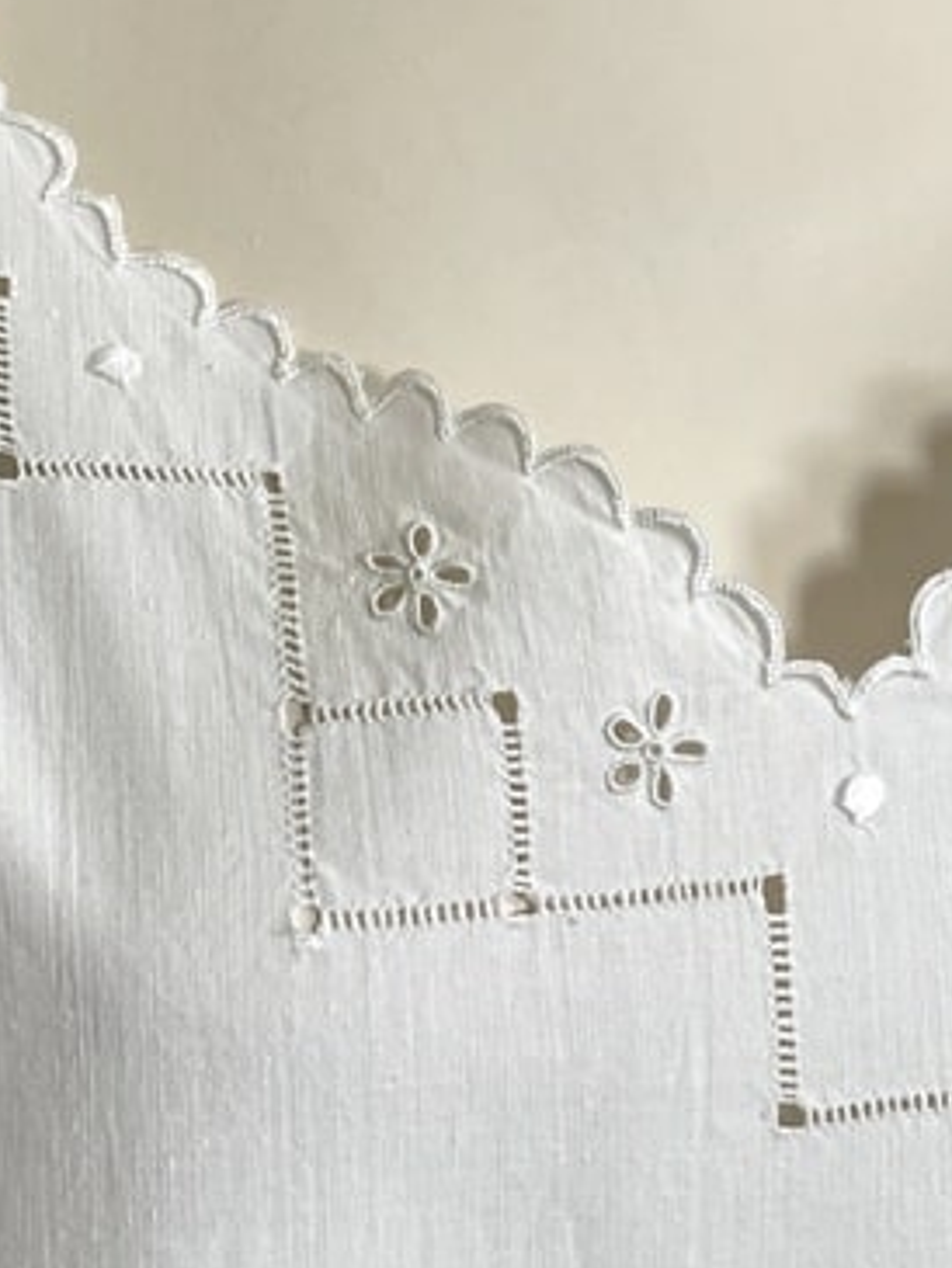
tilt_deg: -3.8
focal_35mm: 73
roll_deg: +1.5
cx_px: 573
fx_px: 2675
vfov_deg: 26.1
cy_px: 222
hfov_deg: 20.2
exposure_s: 1/100
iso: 125
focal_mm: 4.2
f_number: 1.6
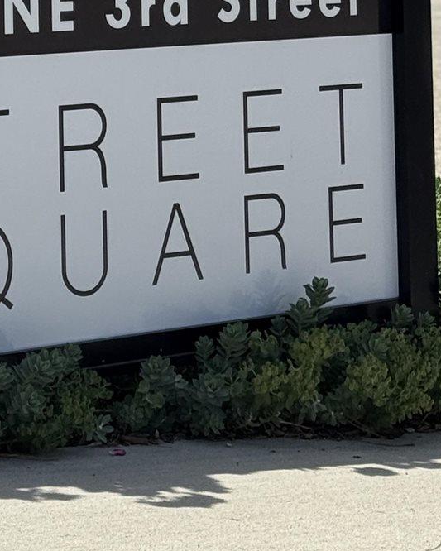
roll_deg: +0.3
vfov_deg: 11.5
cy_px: -253
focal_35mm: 162
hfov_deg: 9.4
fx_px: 2642
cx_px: -99
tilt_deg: +4.5
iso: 64
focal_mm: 6.76
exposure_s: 1/5587
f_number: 1.78
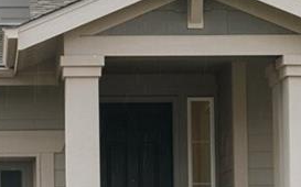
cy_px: 36
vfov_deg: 6.3
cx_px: -15
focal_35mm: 209
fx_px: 1713
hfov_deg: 10.0
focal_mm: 35
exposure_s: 1/100
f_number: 8
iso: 400
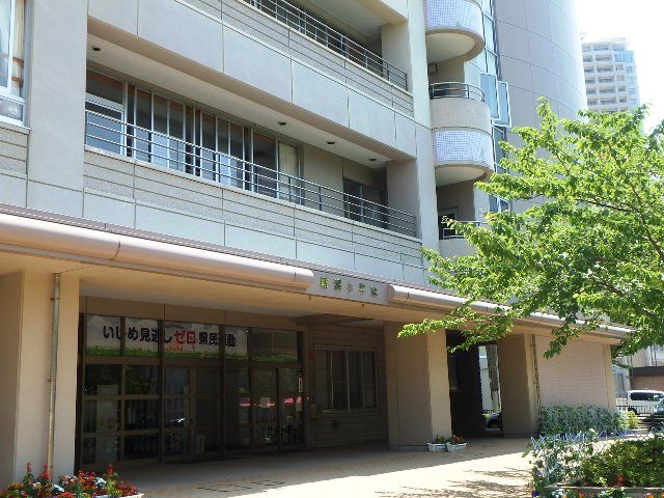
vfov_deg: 36.8
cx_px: 332
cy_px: 249
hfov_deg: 47.9
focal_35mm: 39
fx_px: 748
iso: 125
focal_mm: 6.9
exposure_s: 1/200
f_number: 5.1
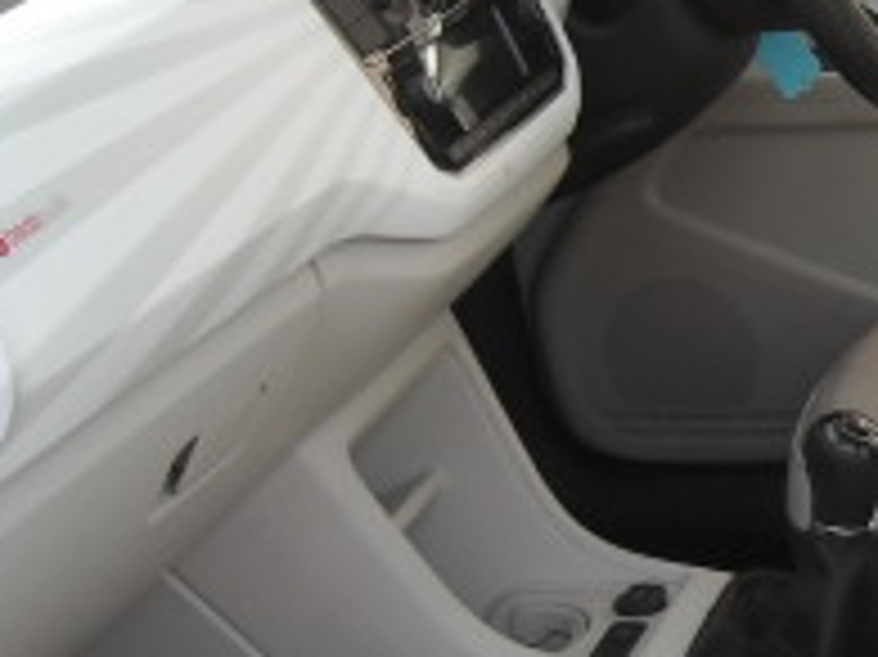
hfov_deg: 16.4
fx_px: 2915
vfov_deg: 12.9
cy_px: 328
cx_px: 1085
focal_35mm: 115
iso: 64
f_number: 2.8
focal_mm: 5.7
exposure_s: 1/184
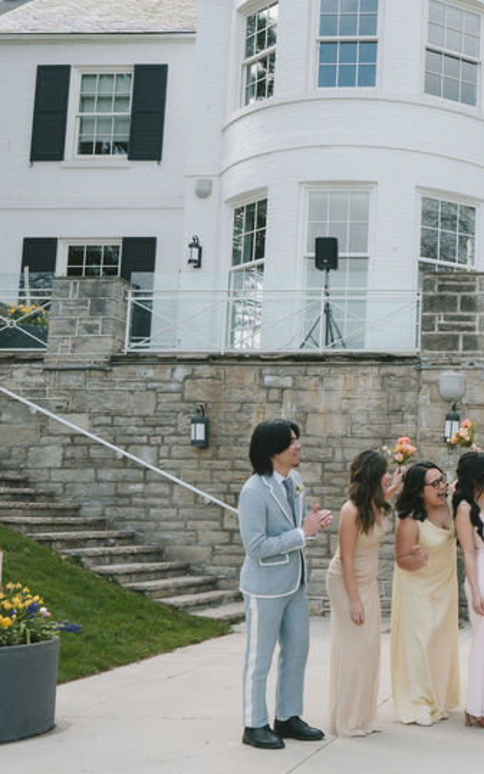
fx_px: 949
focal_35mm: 45
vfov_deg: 44.3
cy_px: 416
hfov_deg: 24.8
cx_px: 630
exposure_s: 1/200
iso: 100
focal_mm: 21
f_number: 6.3
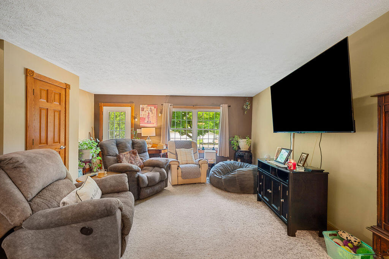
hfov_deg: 104.3
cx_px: 194
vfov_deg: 81.1
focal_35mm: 14
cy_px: 130
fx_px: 151
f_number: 10
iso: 250
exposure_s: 2.5
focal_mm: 14
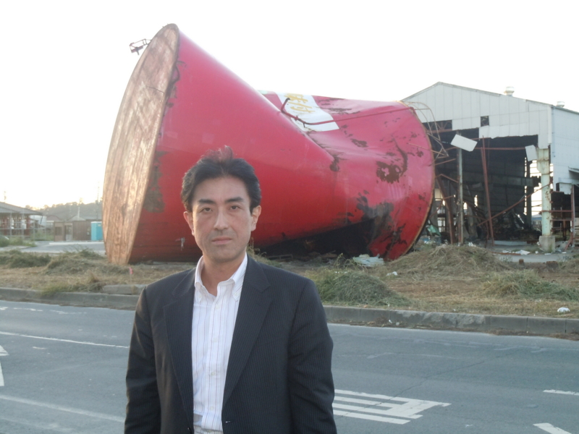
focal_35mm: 54
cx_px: 290
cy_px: 217
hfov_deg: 35.5
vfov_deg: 27.0
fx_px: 903
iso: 250
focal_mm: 9.6
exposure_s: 1/80
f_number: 4.9
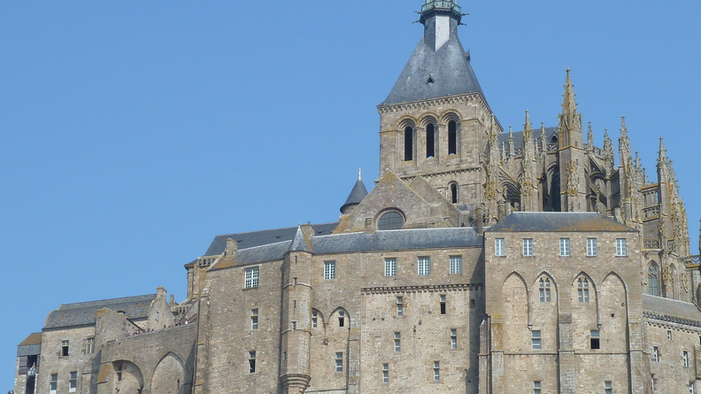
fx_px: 1933
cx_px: 415
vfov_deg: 11.6
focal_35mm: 104
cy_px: 190
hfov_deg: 20.5
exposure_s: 1/400
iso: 80
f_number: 5
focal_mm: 10.3
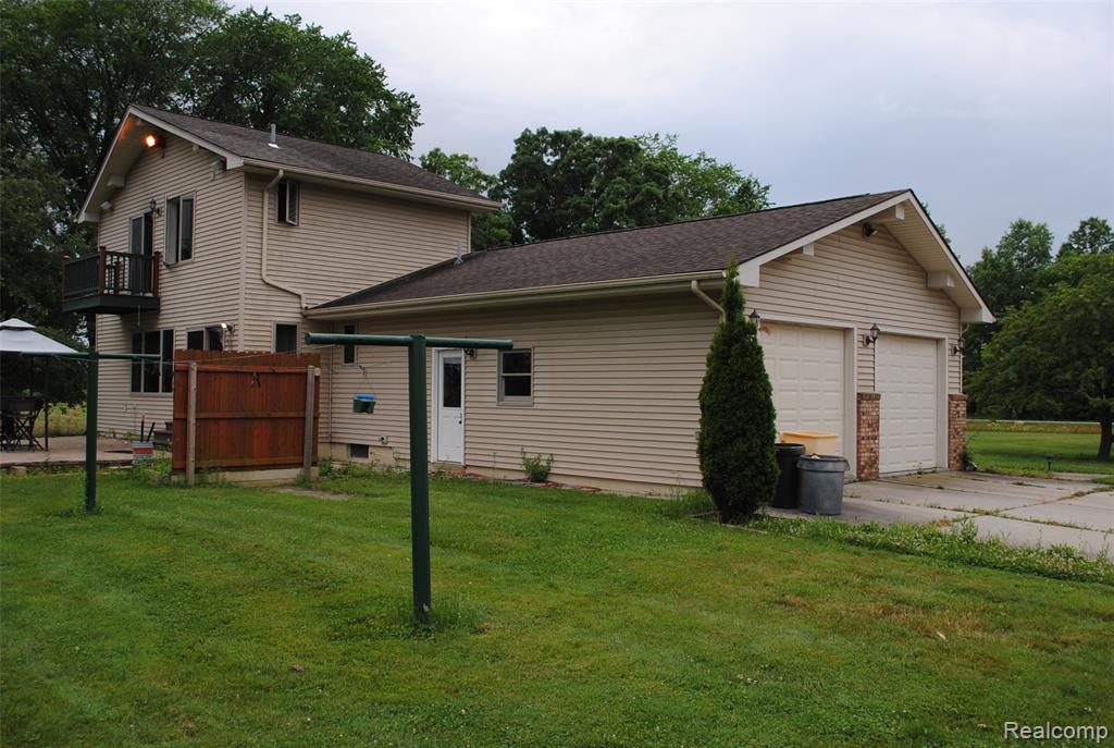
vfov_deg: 43.8
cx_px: 557
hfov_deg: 61.8
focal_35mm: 30
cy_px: 374
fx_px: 930
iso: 140
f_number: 5.6
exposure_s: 1/125
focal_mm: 20
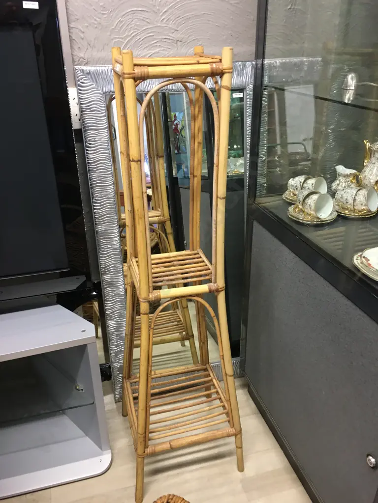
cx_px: 189
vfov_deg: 61.7
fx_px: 422
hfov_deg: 48.2
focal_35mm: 29
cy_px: 252
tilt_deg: -24.2
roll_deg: -0.2
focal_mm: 4.15
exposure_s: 1/17
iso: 80
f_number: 2.2
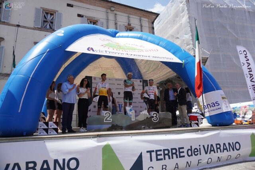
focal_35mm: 24
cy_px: 85
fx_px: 170
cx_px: 128
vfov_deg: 53.1
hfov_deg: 73.8
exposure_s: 1/1600
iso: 160
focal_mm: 16
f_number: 3.5
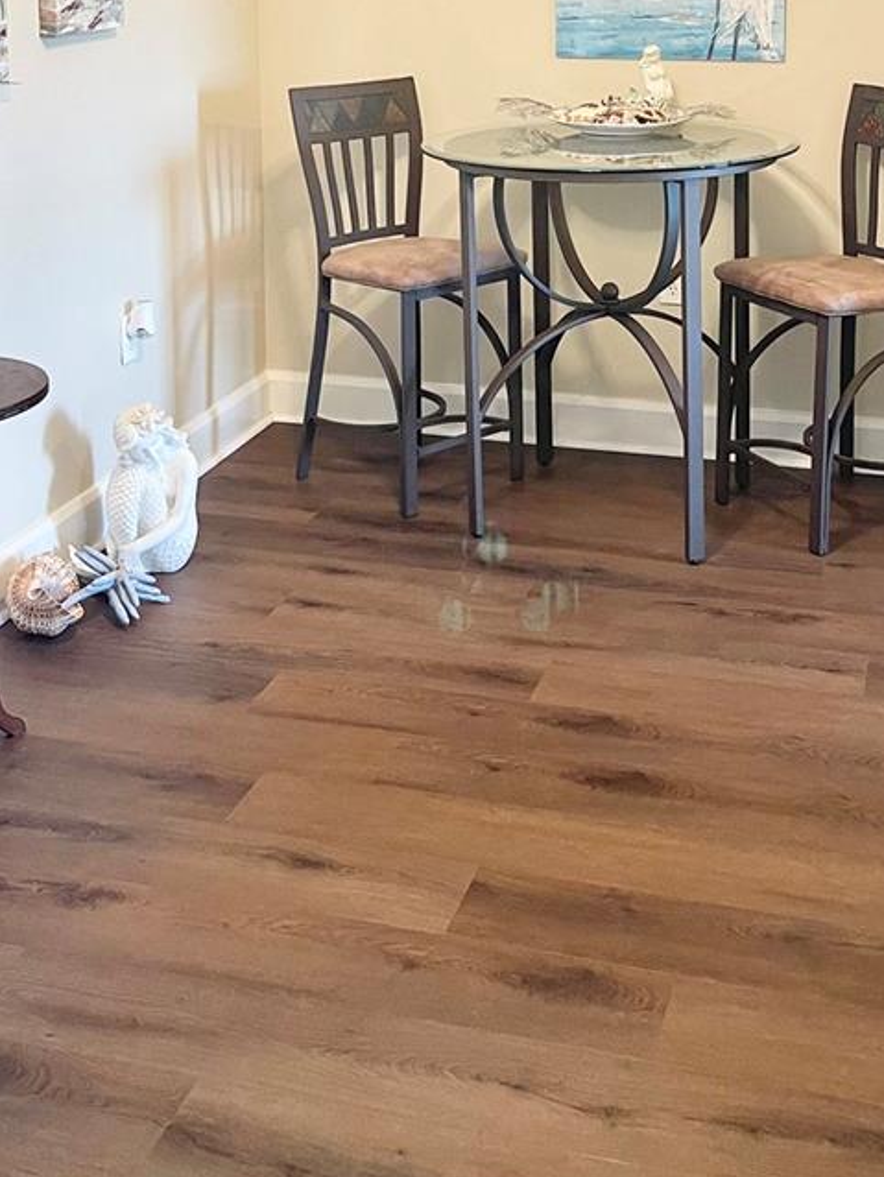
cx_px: 474
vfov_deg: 37.4
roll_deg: +0.9
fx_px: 1599
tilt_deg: -5.7
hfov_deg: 30.9
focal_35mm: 47
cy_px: 85
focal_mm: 5.1
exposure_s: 1/60
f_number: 1.6
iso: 200
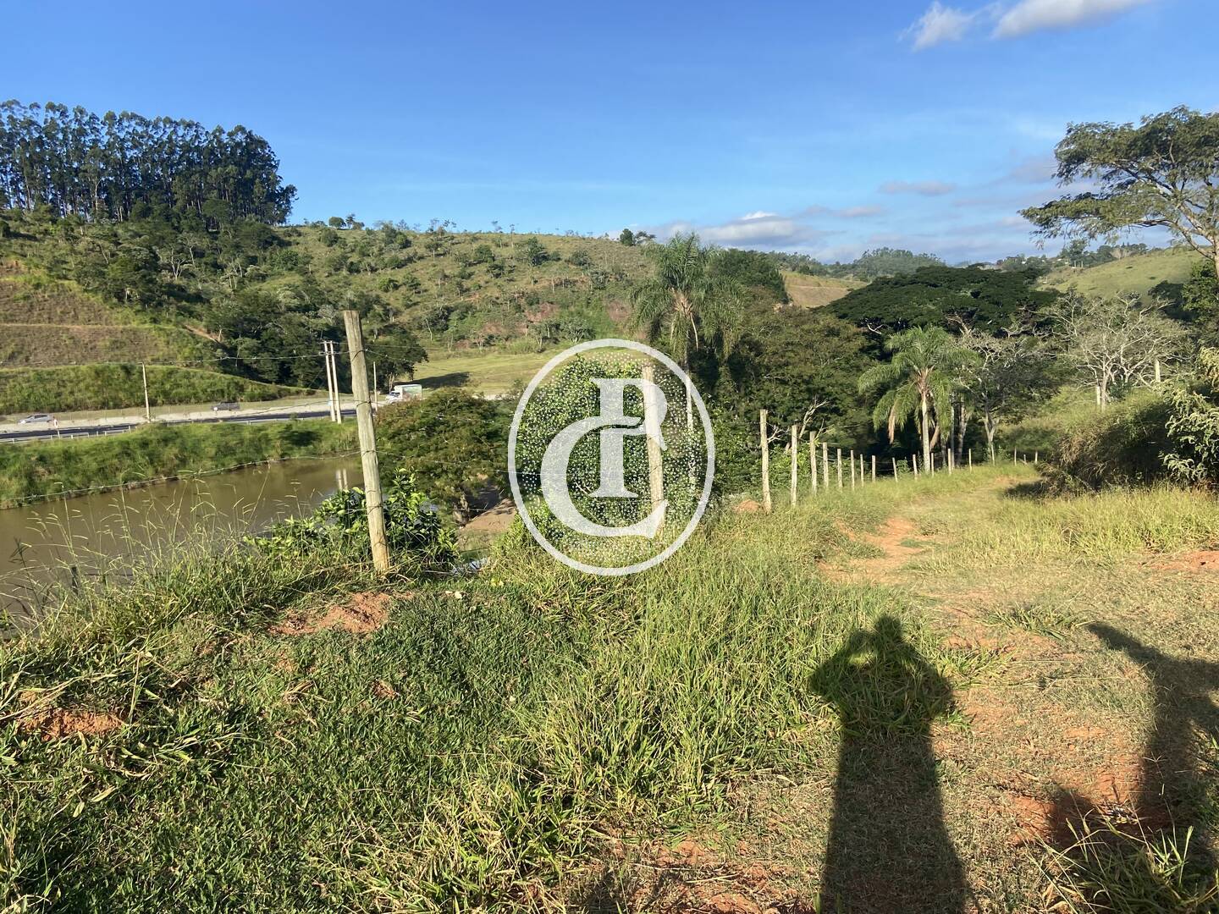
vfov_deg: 53.1
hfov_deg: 67.3
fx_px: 916
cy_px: 457
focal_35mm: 26
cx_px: 610
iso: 32
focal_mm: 4.25
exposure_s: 1/1927
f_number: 1.8
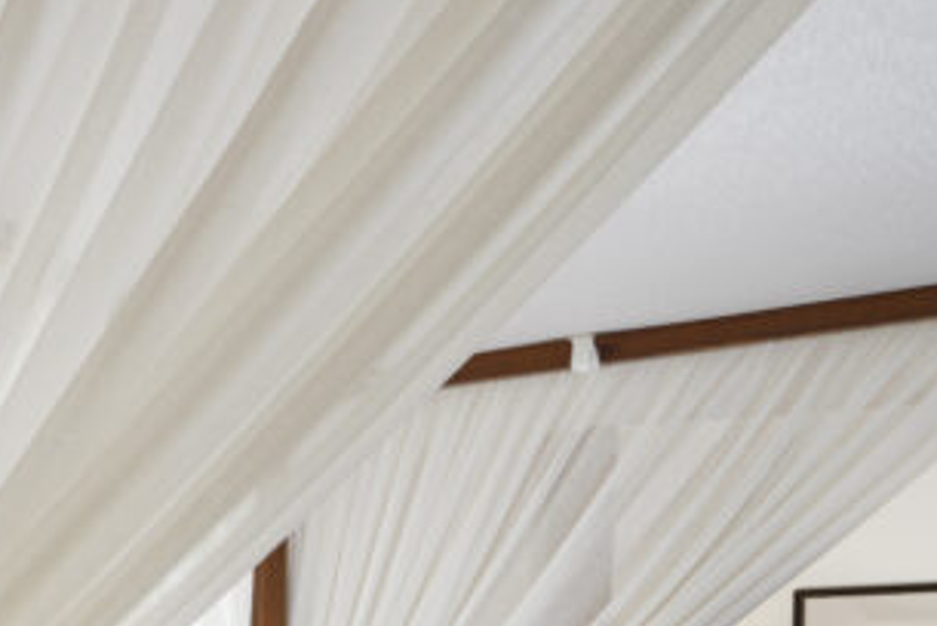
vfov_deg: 21.2
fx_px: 1529
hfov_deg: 25.0
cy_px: 790
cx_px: -510
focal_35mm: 59
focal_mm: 17.5
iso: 100
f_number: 8
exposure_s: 1/13
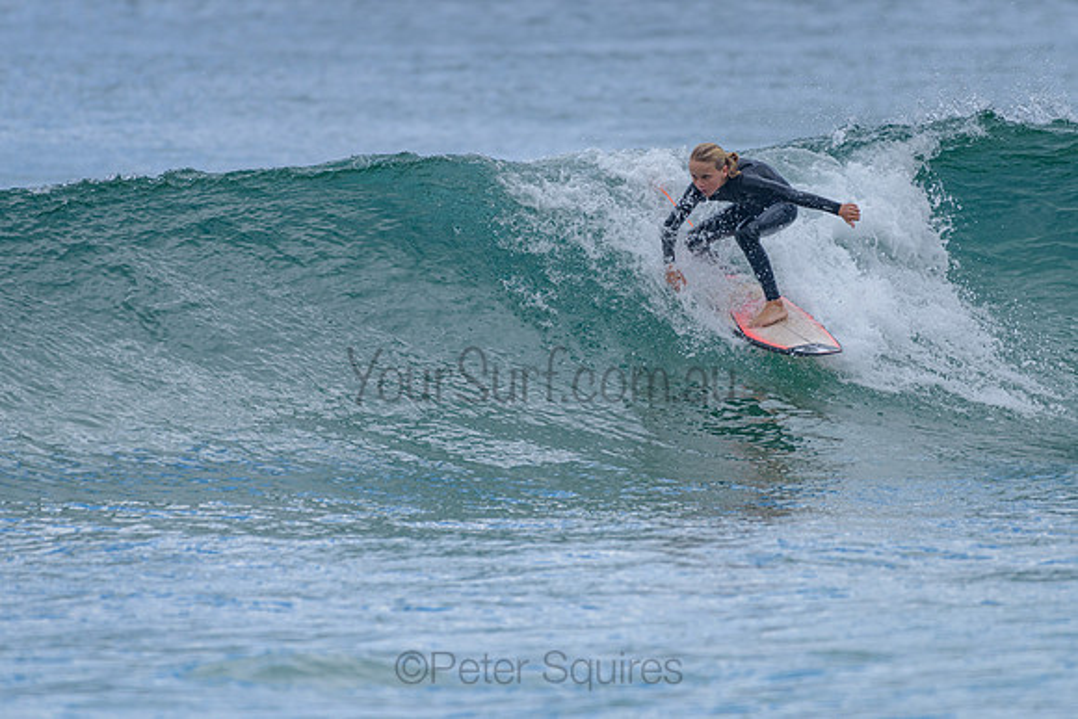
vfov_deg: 2.2
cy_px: 278
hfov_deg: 3.4
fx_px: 18369
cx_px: 568
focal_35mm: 613
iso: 500
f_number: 5.6
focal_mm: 500
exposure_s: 1/2000
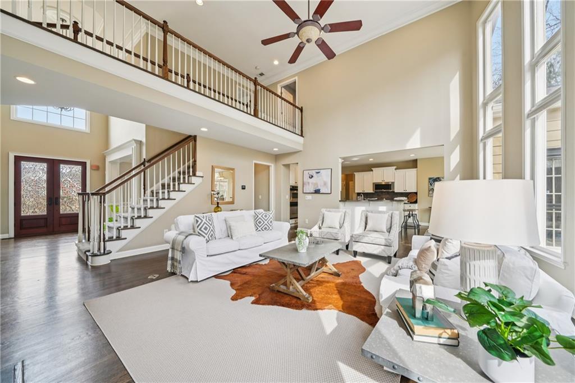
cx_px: 288
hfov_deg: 108.3
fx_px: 208
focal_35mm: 13
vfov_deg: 85.4
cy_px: 192
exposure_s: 1/25
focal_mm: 13
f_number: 8
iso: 400
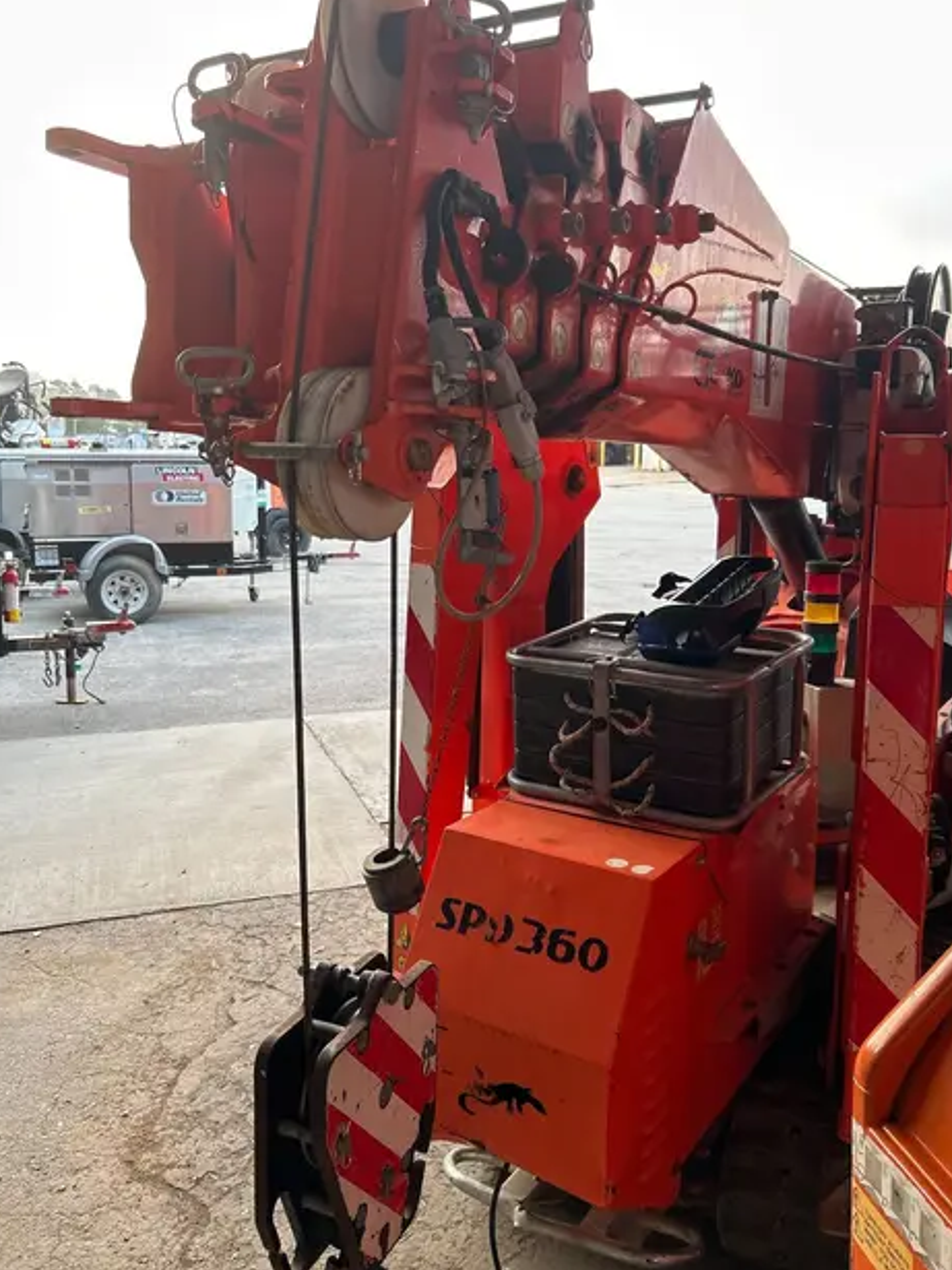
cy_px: 606
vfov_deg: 58.3
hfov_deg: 45.4
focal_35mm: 31
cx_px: 487
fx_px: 1137
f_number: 1.5
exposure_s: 1/121
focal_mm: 5.7
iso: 80
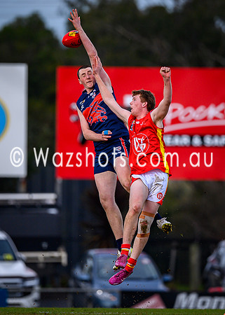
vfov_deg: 2.2
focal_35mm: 915
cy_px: 132
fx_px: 8192
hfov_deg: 1.6
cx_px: 136
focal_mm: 500
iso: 320
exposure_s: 1/1600
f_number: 4
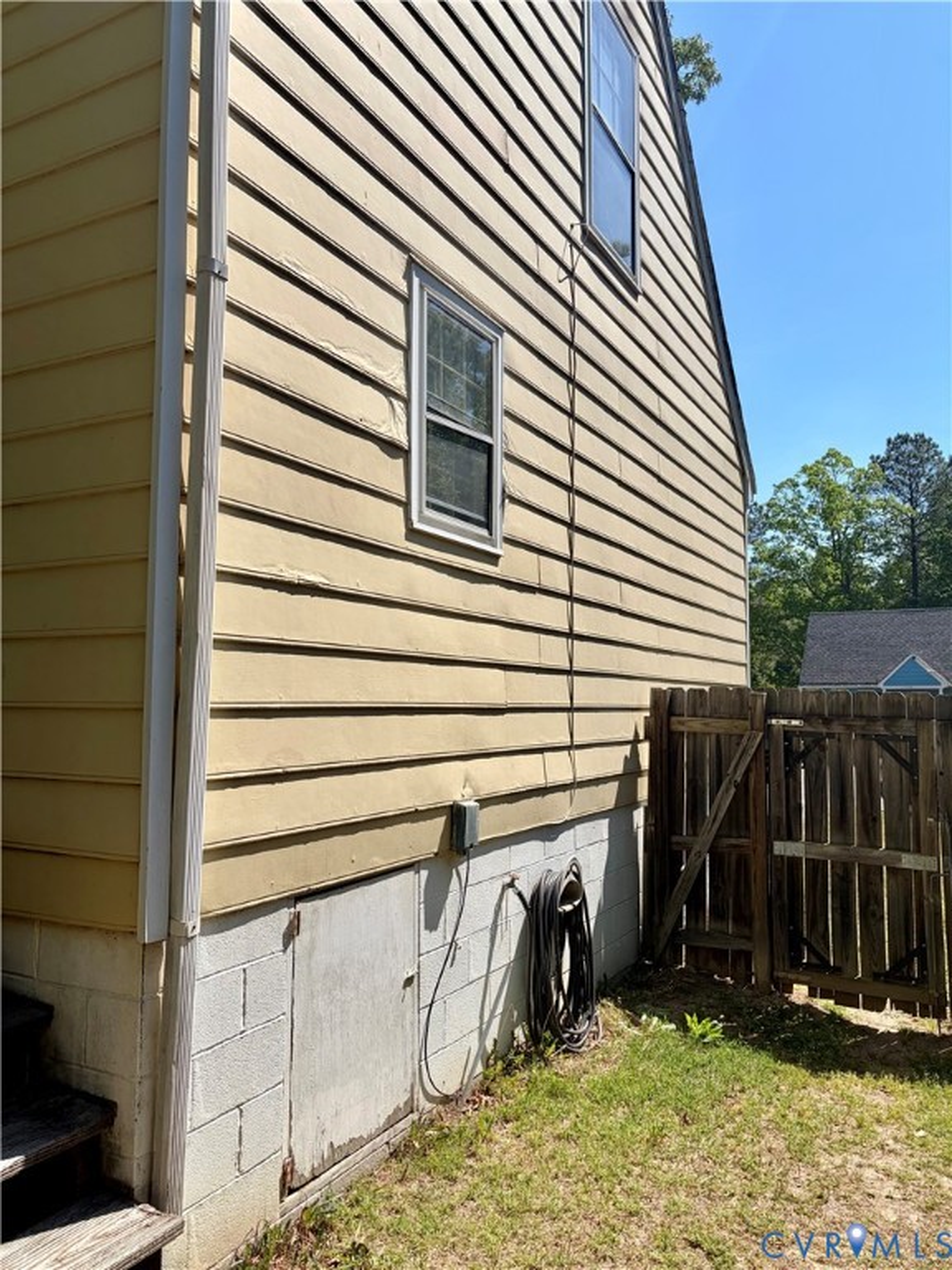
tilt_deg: +6.7
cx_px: 476
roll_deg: +0.0
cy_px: 635
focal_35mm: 26
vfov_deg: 67.3
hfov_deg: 53.1
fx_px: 953
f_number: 1.6
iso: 50
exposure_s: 1/4950
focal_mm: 5.96
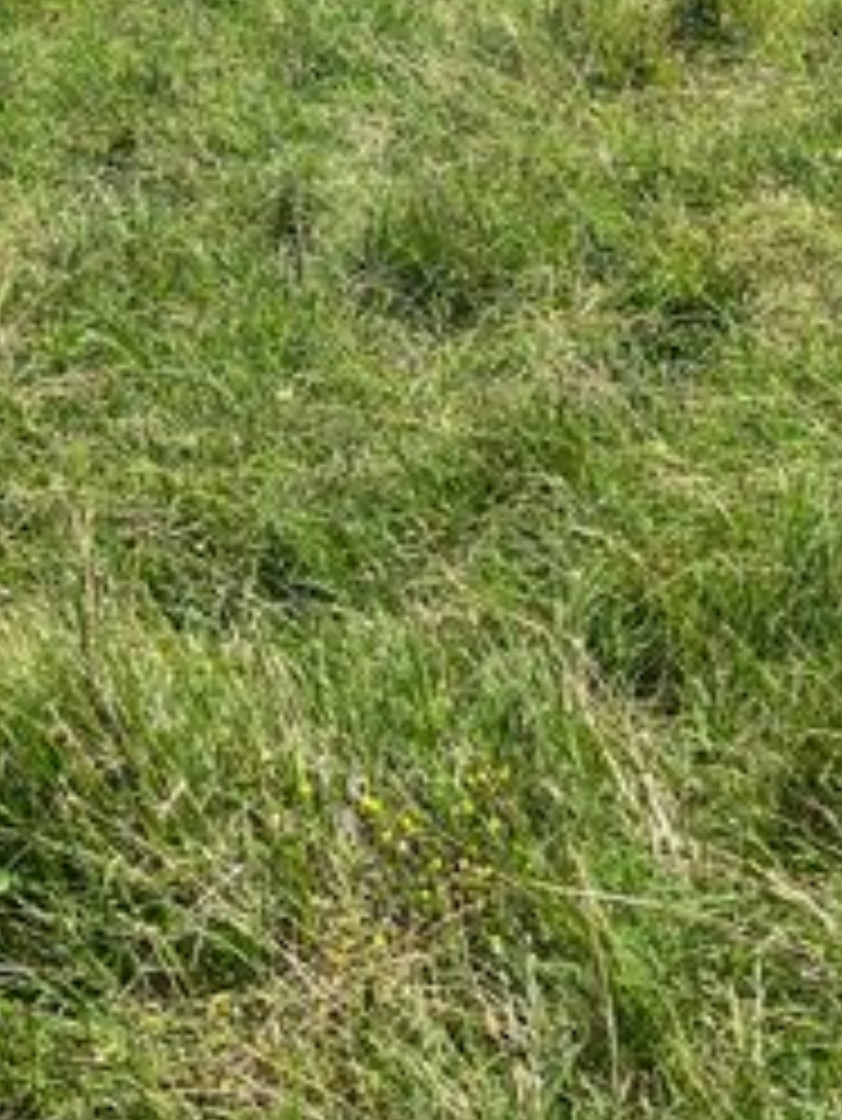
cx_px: 768
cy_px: -67
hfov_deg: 23.7
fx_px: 1944
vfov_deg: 29.5
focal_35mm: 60
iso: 50
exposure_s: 1/2899
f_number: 1.6
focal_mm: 5.1
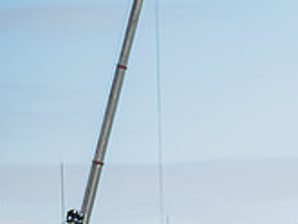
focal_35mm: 591
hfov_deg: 3.3
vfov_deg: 2.5
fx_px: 5091
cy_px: 323
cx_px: 488
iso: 400
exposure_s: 1/1600
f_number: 5.6
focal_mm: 175
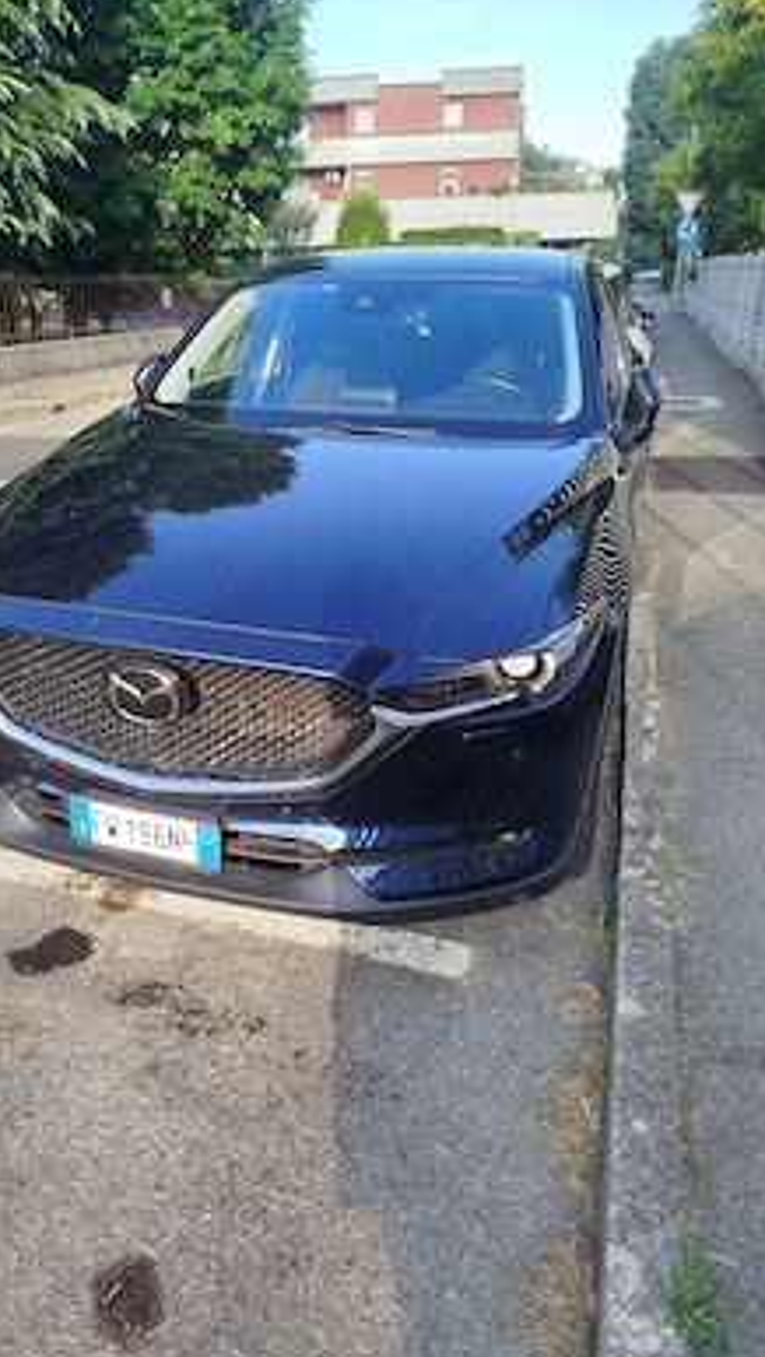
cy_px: 677
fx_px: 973
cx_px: 288
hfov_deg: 42.6
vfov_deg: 69.8
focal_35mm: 27
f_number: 1.7
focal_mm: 5.31
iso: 50
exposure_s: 1/261
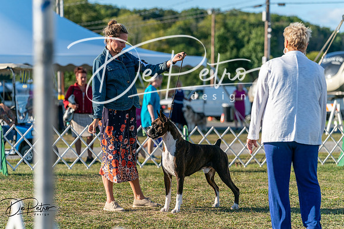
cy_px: 114
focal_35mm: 143
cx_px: 172
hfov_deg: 14.3
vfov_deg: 9.6
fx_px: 1367
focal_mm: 143
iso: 250
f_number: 4.5
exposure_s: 1/1250
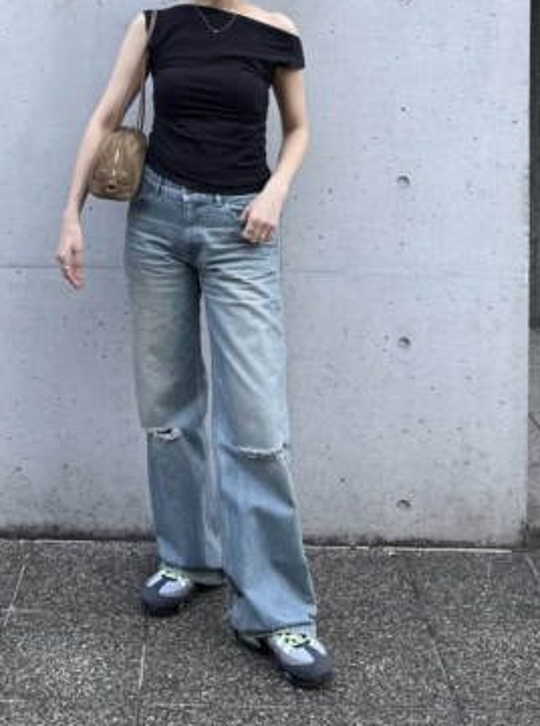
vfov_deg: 55.9
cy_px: 250
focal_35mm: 32
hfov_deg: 43.7
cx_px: 212
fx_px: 669
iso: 64
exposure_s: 1/256
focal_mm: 6.8
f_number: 1.8
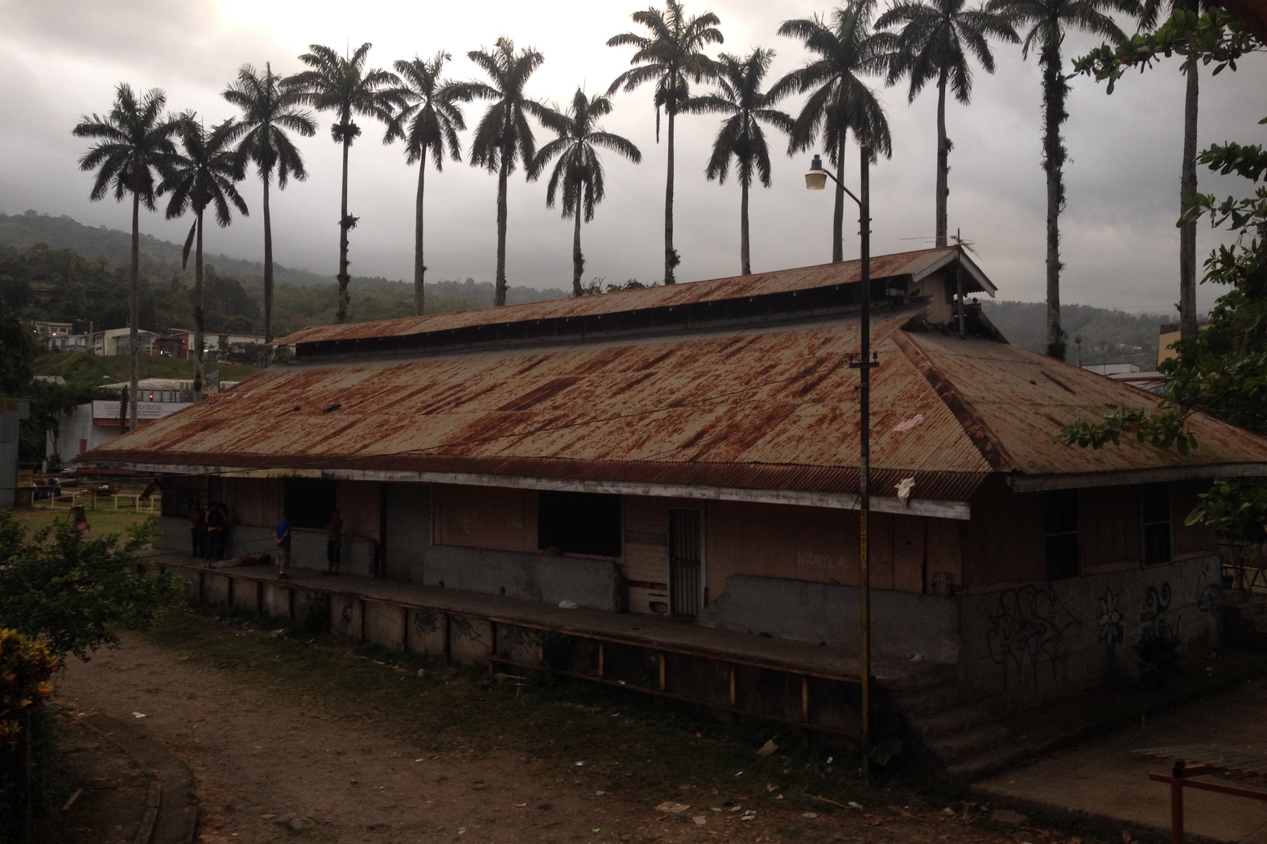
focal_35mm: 37
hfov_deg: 51.9
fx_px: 1302
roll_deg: +0.0
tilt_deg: +0.5
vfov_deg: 35.9
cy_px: 370
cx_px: 625
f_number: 2.4
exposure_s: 1/30
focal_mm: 4.28
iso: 50
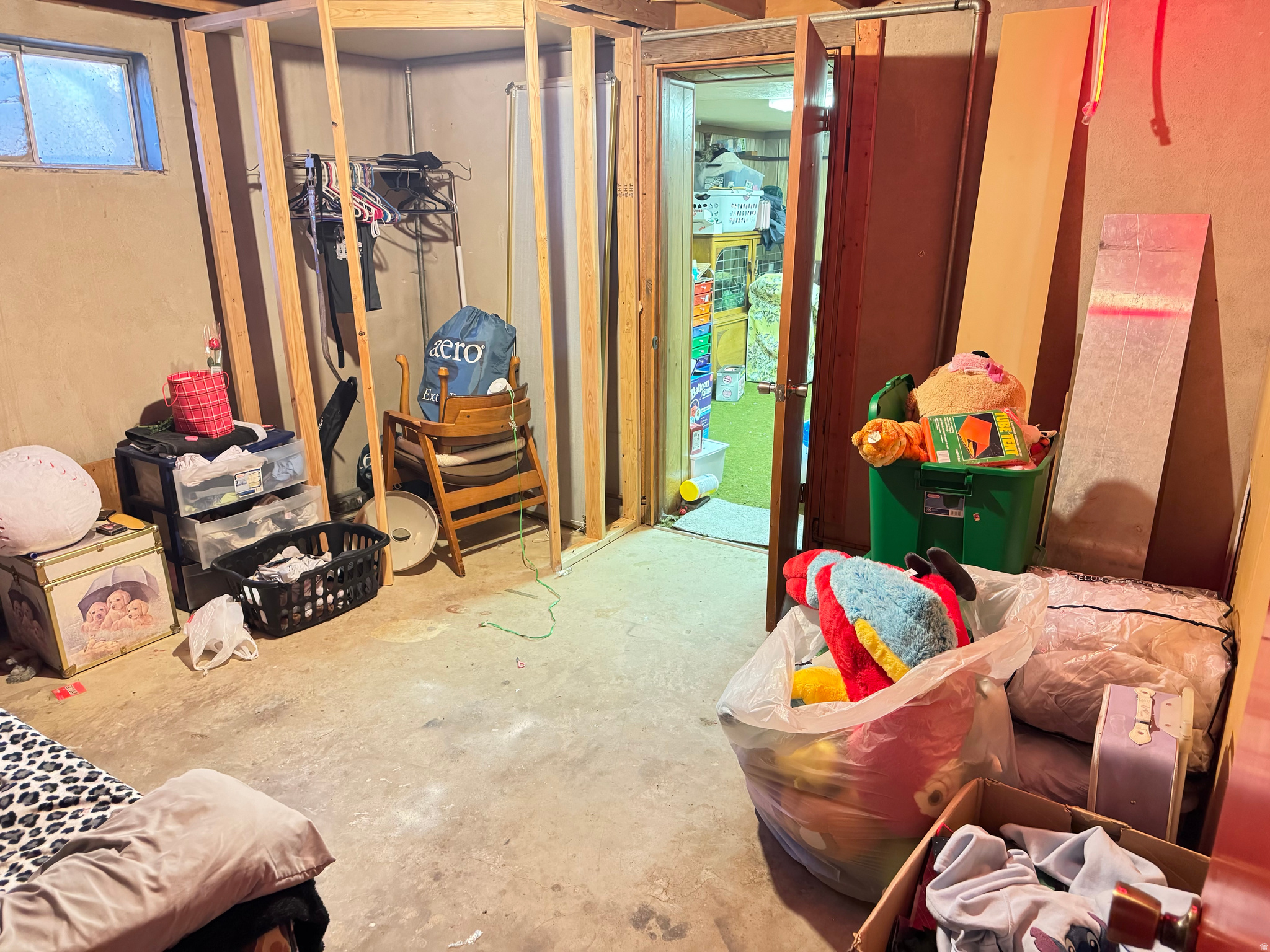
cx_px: 635
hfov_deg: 71.6
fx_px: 881
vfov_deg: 56.8
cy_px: 476
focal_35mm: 24
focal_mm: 6.76
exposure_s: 1/30
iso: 1250
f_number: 1.78
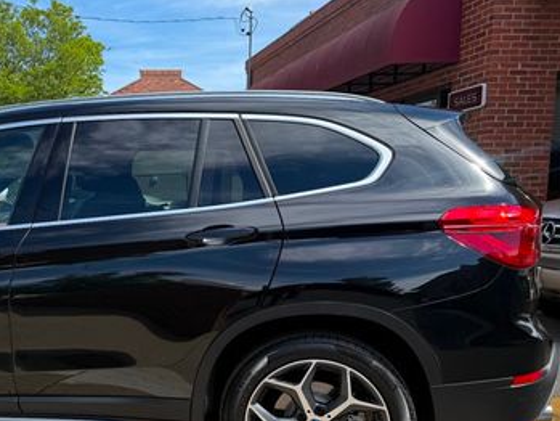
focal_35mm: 44
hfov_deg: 40.2
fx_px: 712
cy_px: 305
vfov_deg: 32.4
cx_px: 72
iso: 80
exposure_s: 1/2169
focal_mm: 6.76
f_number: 1.78
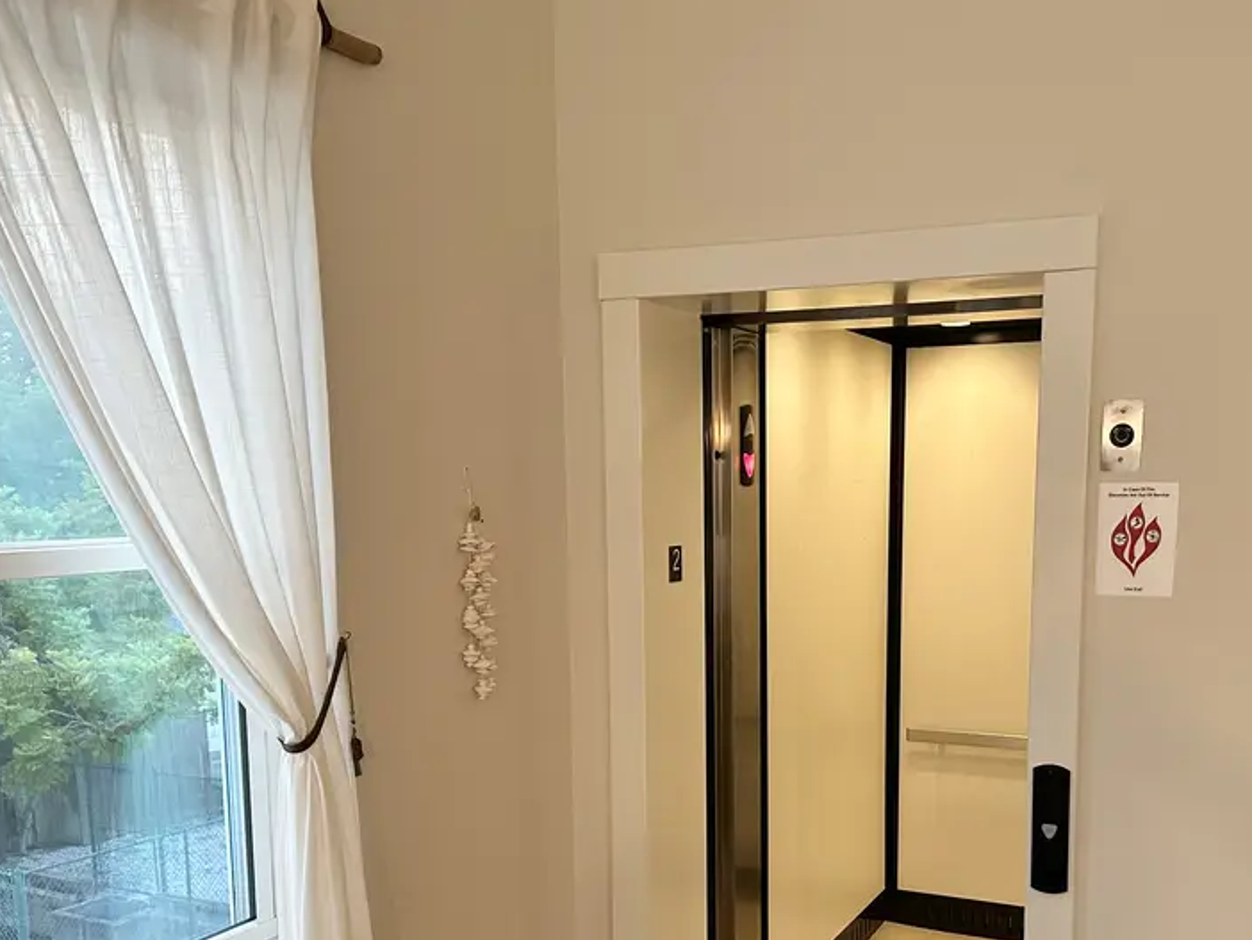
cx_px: 762
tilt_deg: -7.7
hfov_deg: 52.2
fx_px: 1266
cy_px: 656
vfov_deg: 40.0
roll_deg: -0.2
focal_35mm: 35
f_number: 1.78
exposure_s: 1/60
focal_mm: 6.86
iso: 400
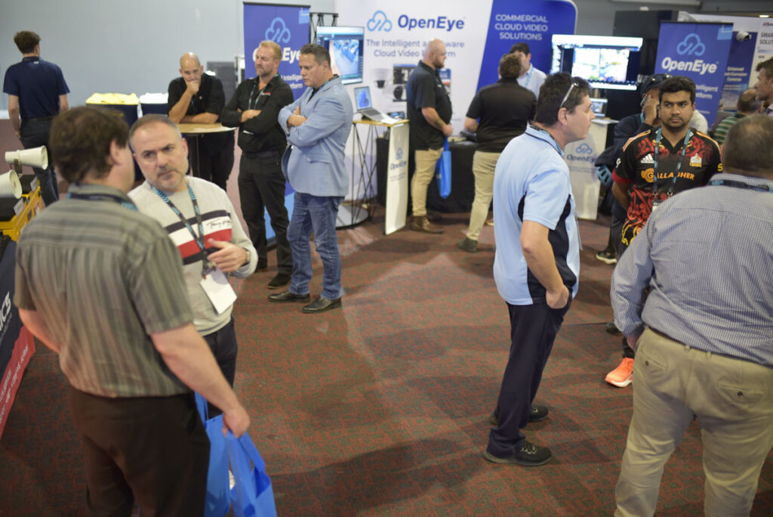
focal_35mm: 35
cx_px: 386
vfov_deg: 37.9
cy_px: 258
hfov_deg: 54.4
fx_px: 752
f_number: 1.6
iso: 800
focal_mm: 35
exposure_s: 1/60
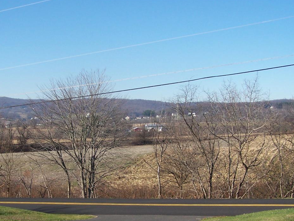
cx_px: 127
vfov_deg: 24.7
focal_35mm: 59
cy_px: 142
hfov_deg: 32.6
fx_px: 501
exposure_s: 1/750
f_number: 4
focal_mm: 6.3
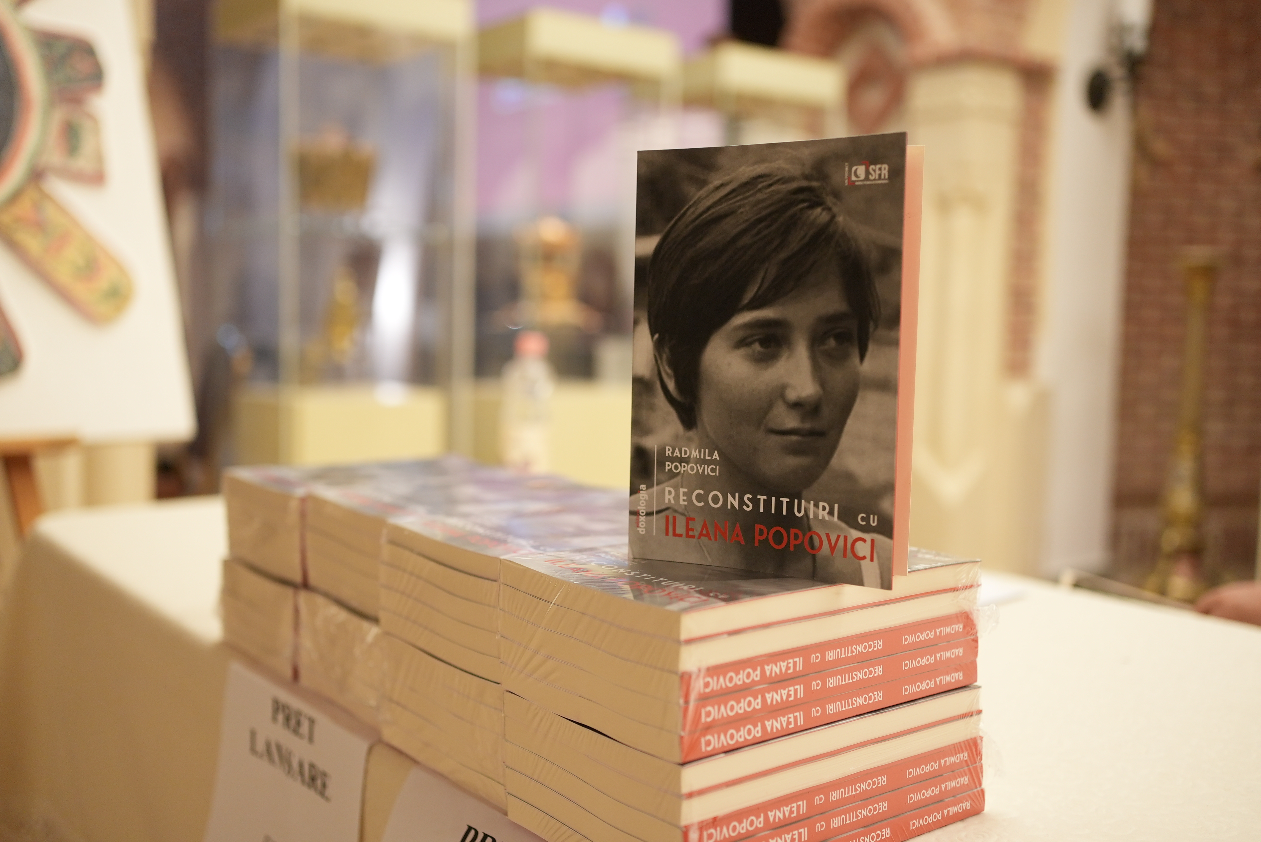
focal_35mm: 35
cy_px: 421
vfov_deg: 37.9
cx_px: 630
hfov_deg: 54.4
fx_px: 1227
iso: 1250
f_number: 2.5
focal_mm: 35
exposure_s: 1/160
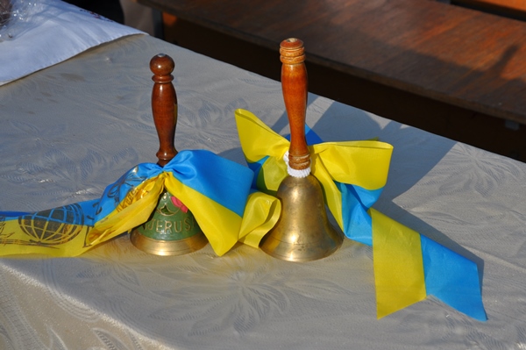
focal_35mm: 105
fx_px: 1533
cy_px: 175
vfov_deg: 13.0
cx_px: 263
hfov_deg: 19.5
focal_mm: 70
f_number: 10
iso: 200
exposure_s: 1/400
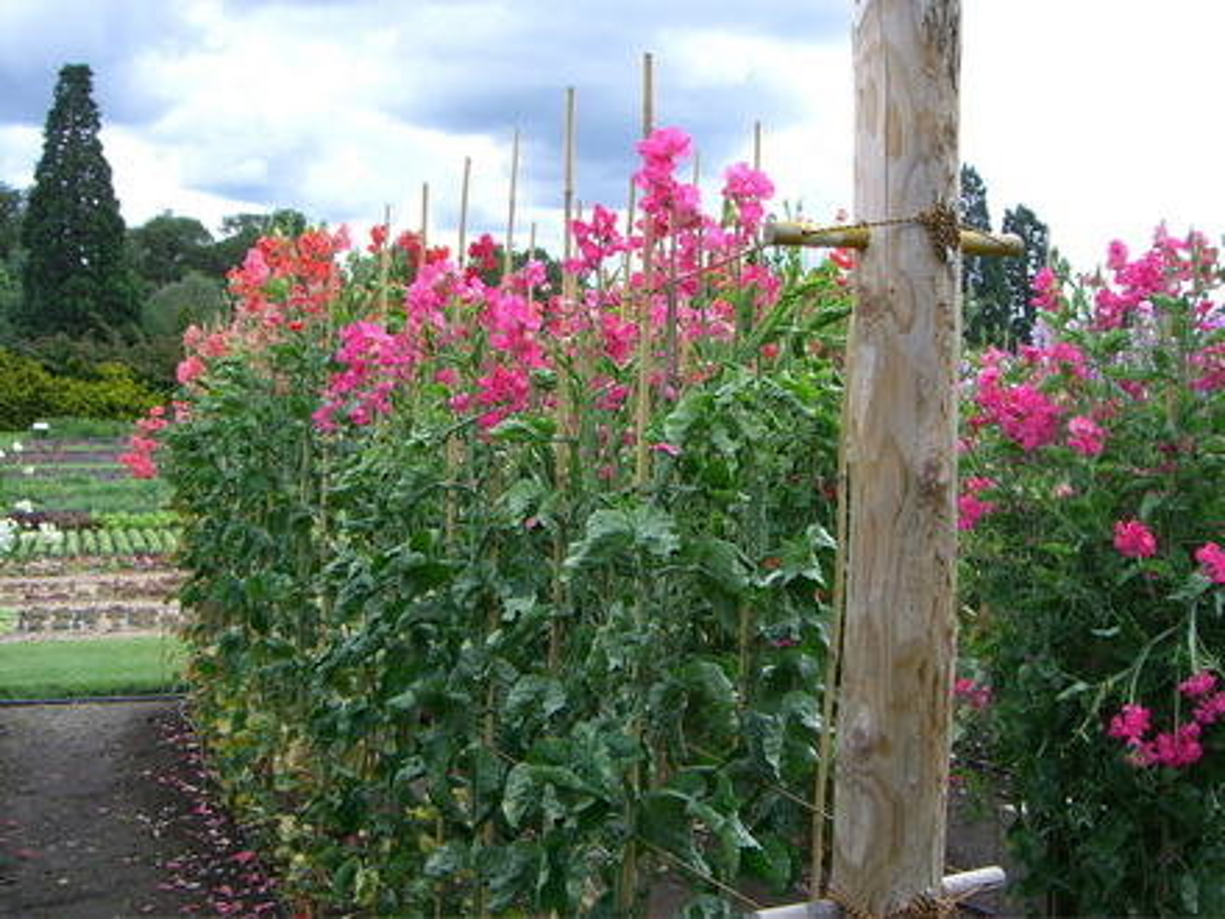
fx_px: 1345
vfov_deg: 37.7
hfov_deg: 49.0
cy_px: 460
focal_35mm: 38
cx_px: 612
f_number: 4.3
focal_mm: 6.2
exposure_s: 1/160
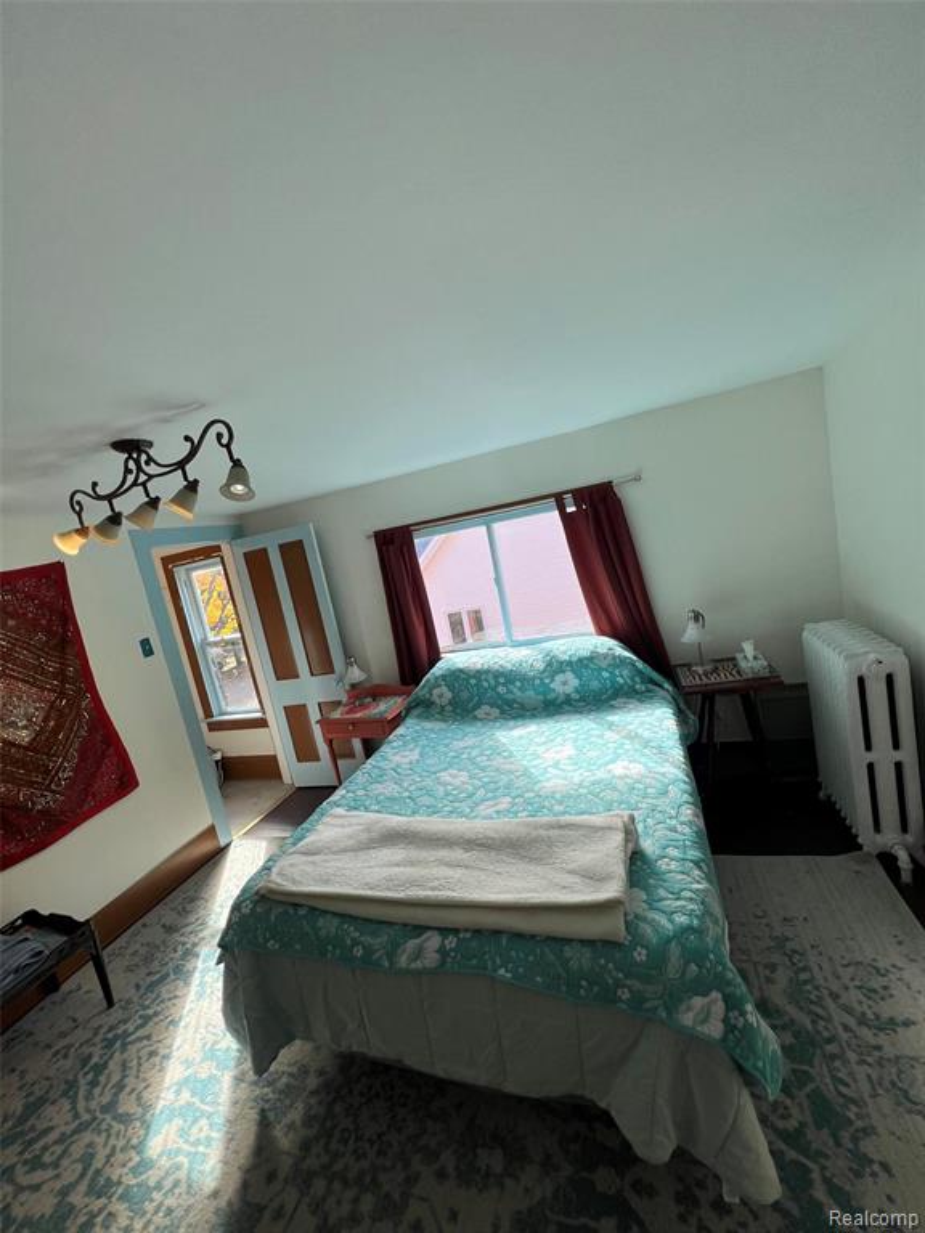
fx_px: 463
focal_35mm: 13
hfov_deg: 89.9
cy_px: 616
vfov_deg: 106.2
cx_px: 462
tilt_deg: -7.9
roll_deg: +11.7
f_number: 1.8
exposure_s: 1/241
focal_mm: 1.57
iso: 32
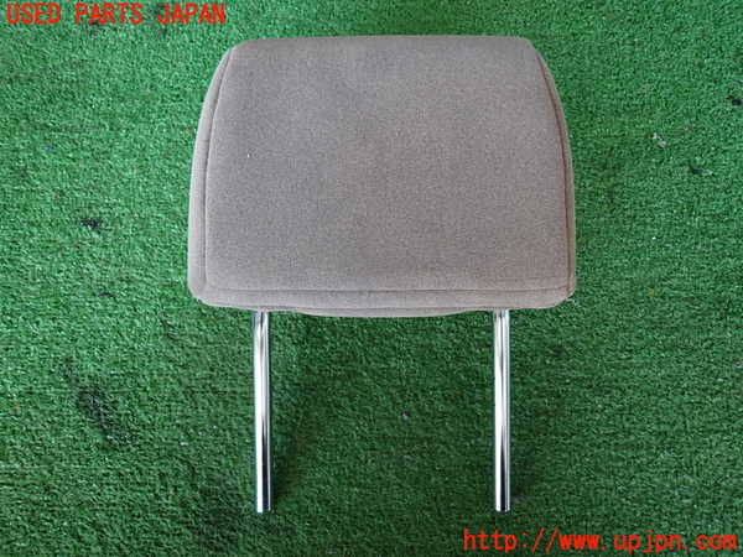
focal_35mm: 25
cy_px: 278
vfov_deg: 54.9
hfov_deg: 69.4
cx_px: 372
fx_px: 537
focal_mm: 4.5
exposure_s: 1/60
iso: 200
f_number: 2
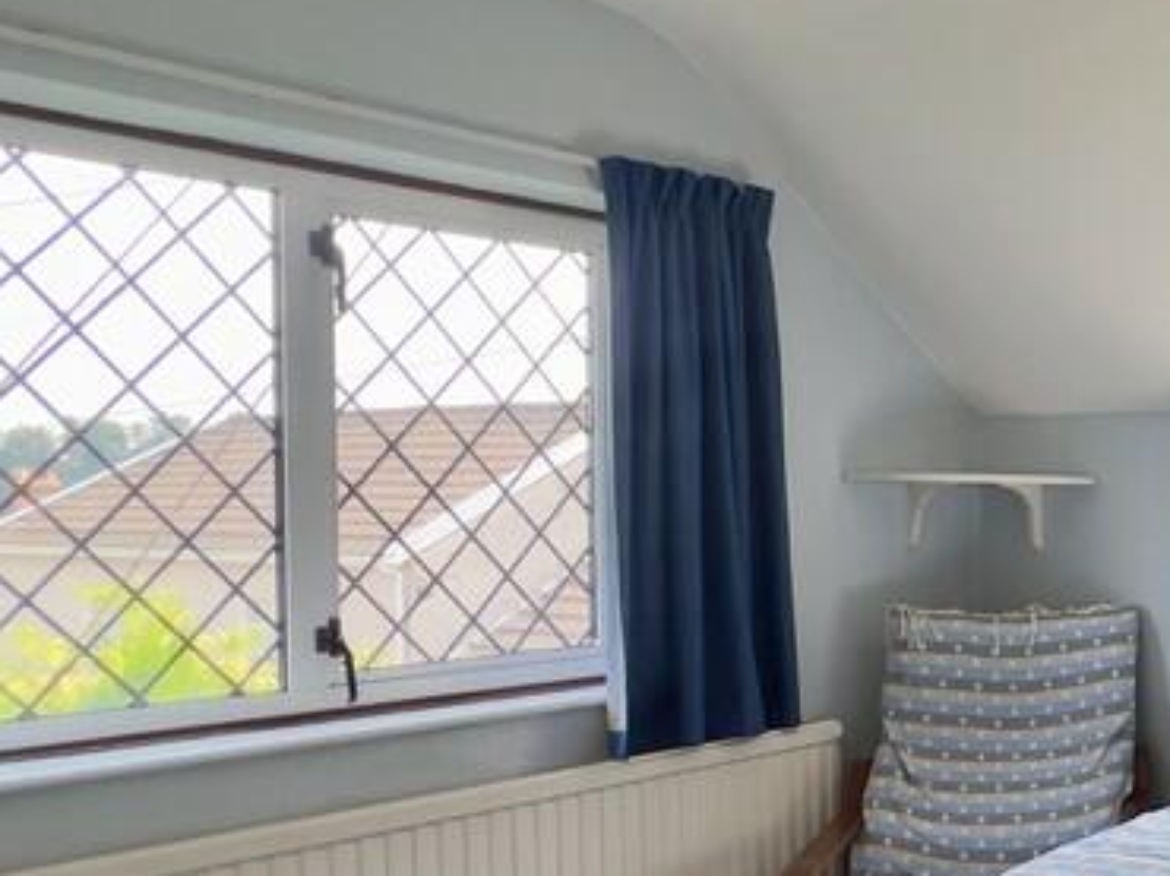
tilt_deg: -0.6
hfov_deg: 35.4
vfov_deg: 39.5
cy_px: 509
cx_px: 1515
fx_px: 1216
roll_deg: +0.5
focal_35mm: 36
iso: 40
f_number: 1.8
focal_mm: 1.57
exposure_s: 1/99
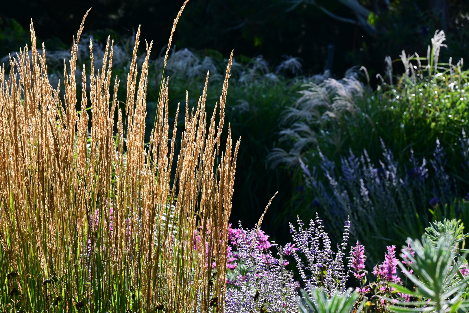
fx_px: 2638
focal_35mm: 202
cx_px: 234
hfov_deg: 10.2
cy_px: 156
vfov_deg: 6.8
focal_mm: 135
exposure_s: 1/125
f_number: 13
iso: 200
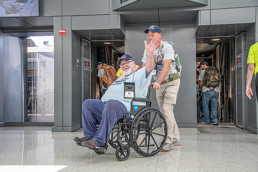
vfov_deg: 33.0
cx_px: 129
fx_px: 290
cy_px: 86
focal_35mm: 40
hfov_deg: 47.9
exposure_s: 1/800
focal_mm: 27
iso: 800
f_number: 3.2
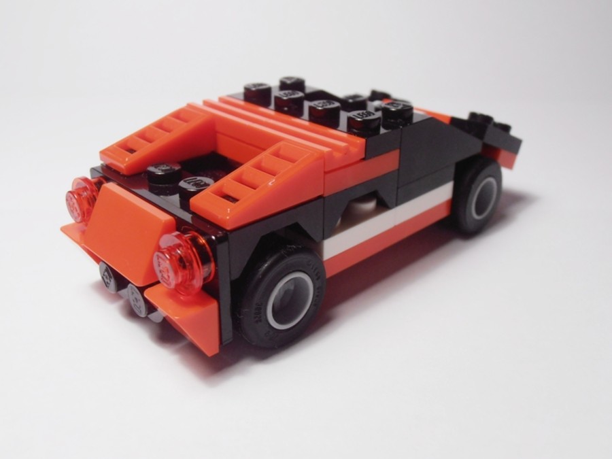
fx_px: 654
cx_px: 306
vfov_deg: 38.7
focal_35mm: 37
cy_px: 230
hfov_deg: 50.1
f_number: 3.9
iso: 80
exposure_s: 1/40
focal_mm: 6.61
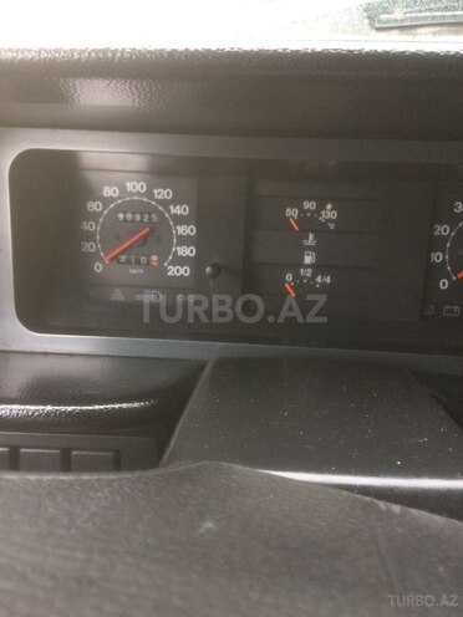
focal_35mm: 29
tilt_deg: -38.5
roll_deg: +0.1
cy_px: 308
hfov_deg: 48.2
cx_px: 232
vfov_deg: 61.7
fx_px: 517
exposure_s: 1/33
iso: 200
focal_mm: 4.15
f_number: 2.2
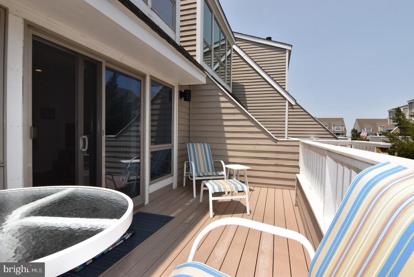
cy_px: 138
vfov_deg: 67.5
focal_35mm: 18
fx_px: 207
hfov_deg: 90.0
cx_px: 207
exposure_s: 1/200
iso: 200
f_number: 18
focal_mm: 12
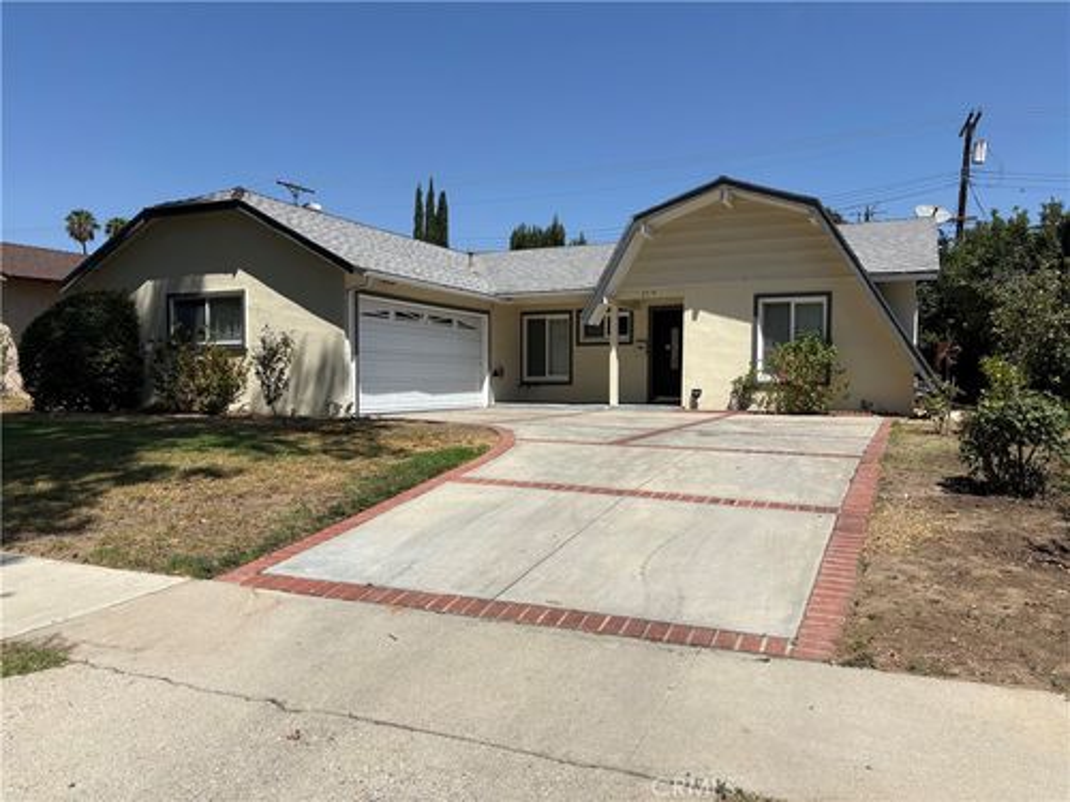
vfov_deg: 53.1
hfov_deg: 67.3
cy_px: 401
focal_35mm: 26
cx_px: 535
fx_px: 804
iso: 50
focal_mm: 5.96
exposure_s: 1/5814
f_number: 1.6
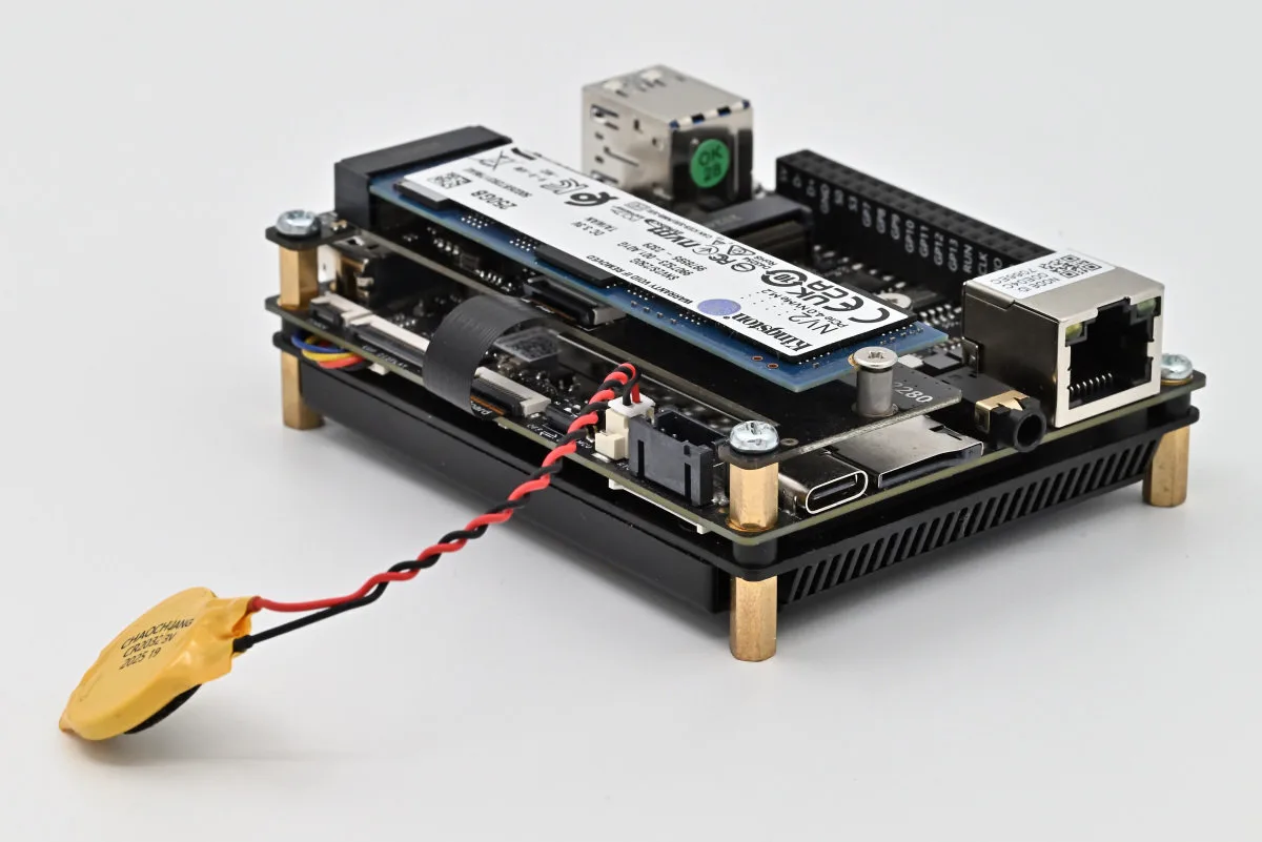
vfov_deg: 13.1
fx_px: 3682
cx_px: 631
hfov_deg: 19.4
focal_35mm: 105
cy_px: 421
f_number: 22
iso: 1600
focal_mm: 105
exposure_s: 1/100
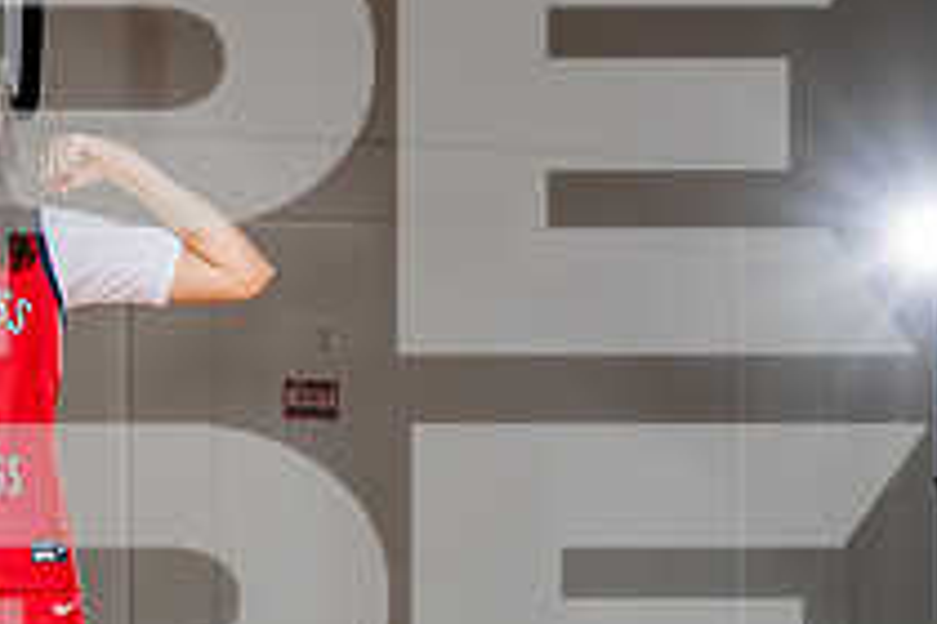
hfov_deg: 22.4
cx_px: -210
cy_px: 662
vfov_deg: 16.0
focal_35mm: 83
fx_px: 2160
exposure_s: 1/250
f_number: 5.6
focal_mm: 30
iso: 200
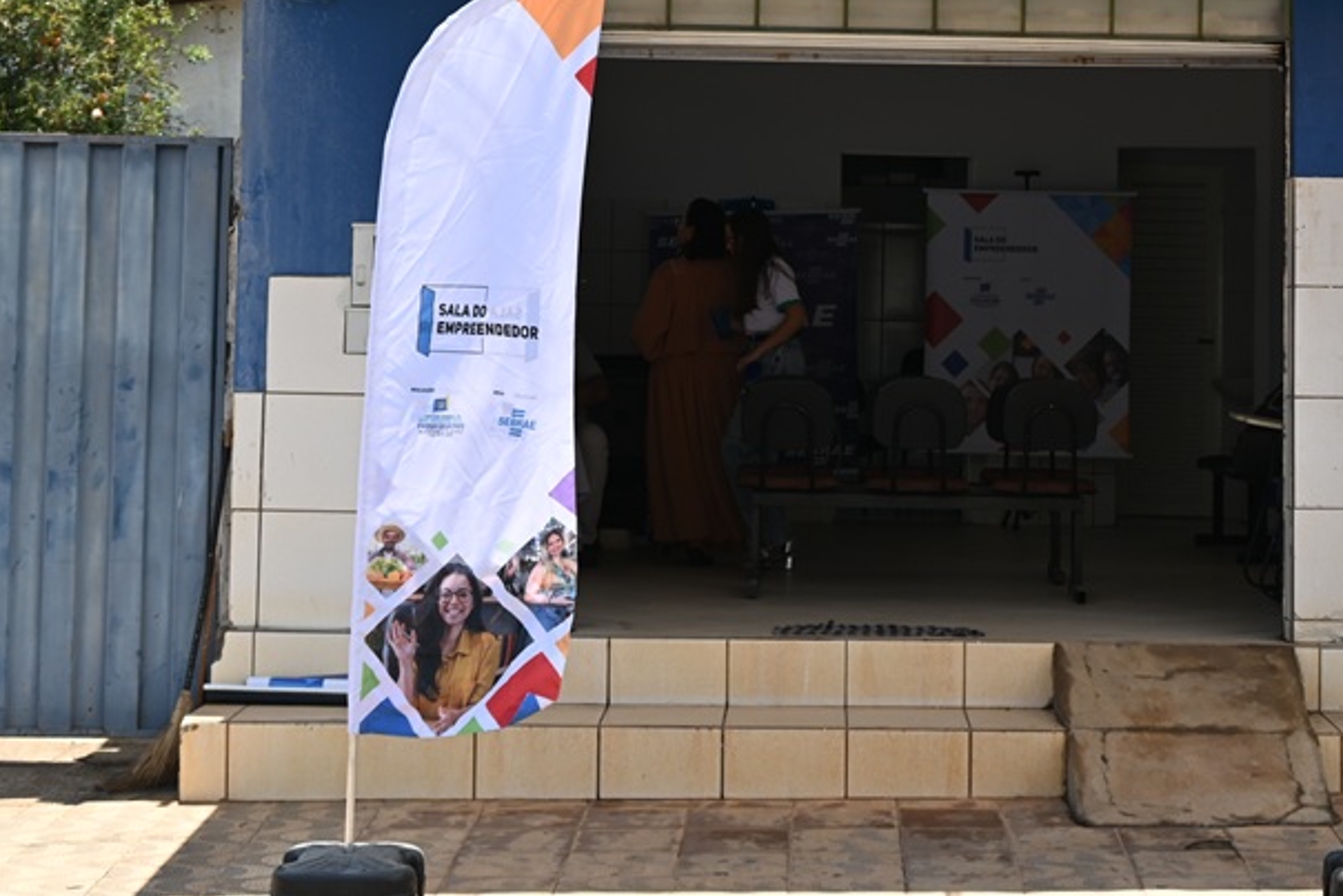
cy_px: 193
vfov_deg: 16.2
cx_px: 801
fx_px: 3135
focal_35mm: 84
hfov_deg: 24.1
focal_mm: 50
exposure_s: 1/320
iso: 100
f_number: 6.3
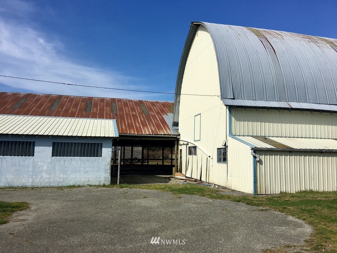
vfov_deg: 48.2
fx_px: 282
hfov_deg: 61.7
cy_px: 126
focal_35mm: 29
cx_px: 168
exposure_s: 1/2849
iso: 25
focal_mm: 4.15
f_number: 2.2
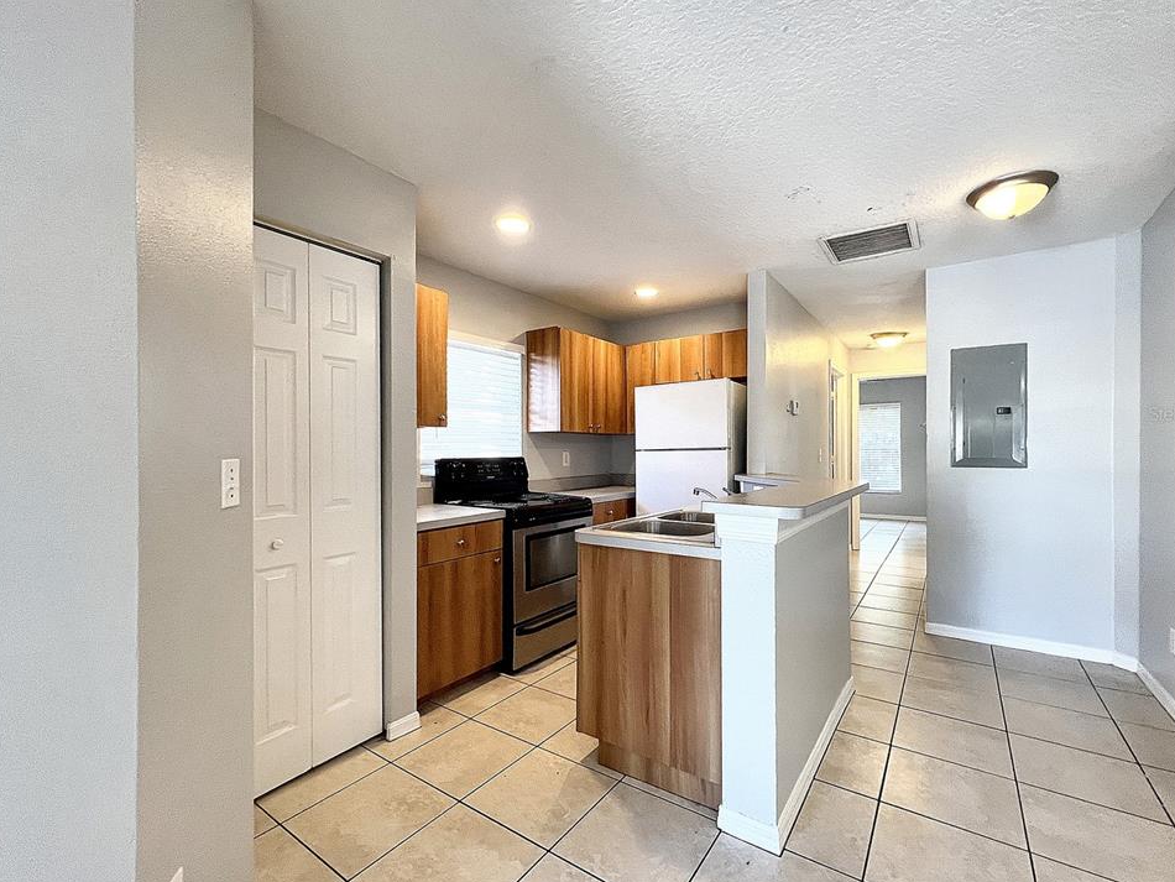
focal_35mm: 14
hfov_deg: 102.0
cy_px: 413
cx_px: 599
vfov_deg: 85.6
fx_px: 475
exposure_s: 1/60
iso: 160
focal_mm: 1.6
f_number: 1.8
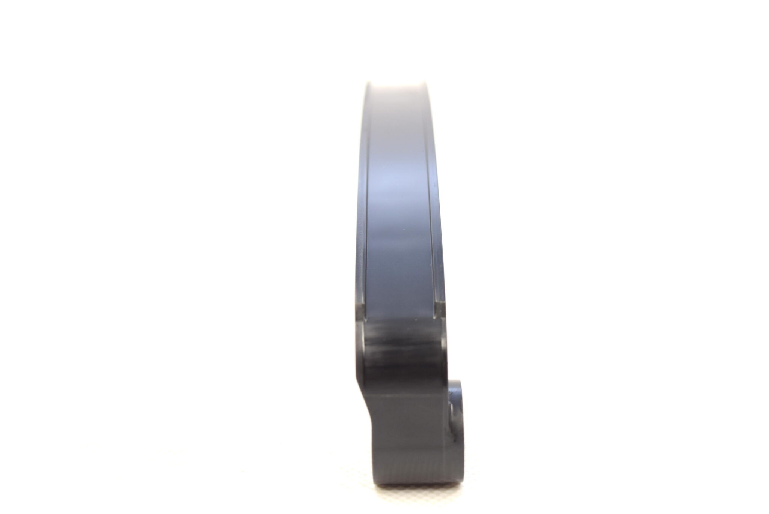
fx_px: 1154
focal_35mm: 54
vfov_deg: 25.1
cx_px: 384
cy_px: 257
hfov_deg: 36.8
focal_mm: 36
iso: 400
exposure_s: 1/125
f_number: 5.6
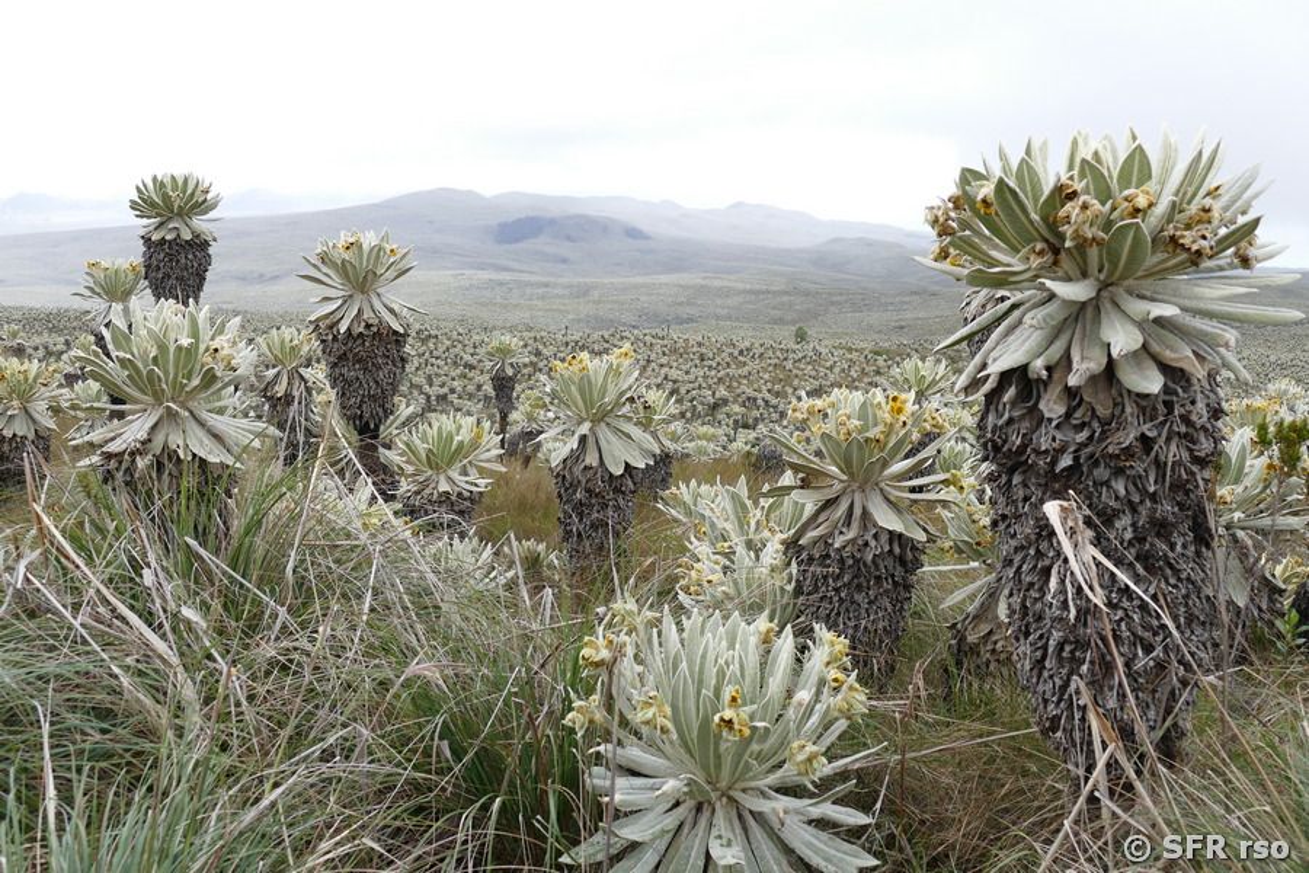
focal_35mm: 36
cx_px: 654
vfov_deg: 36.9
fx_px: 1309
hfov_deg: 53.1
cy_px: 436
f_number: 3.1
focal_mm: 13.16
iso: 125
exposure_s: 1/400
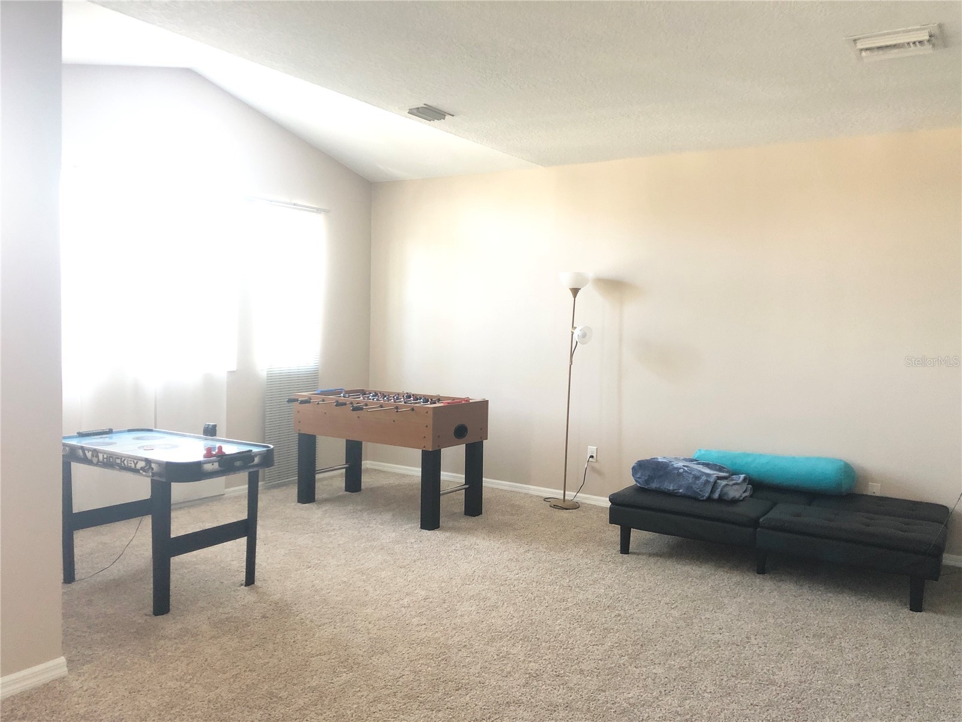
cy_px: 361
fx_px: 778
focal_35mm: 28
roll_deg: -1.3
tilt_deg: -3.1
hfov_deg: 63.4
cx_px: 481
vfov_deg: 49.7
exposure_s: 1/15
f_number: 1.8
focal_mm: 4
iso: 100
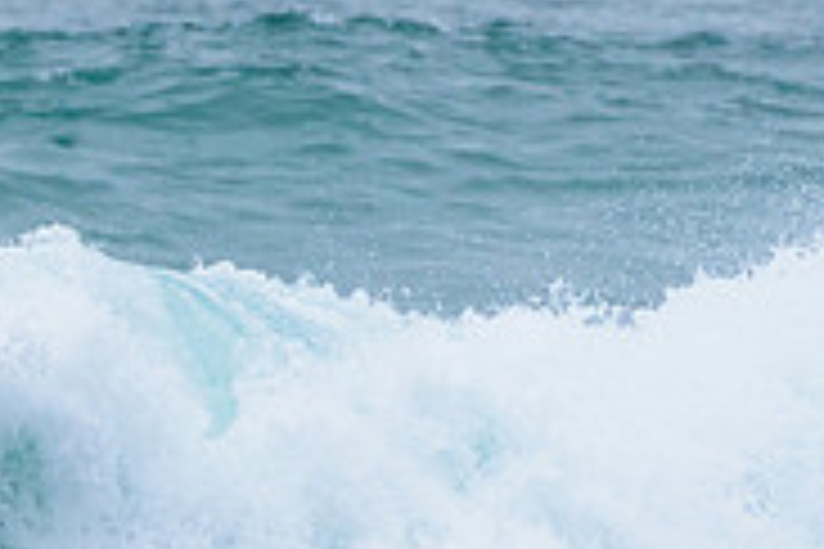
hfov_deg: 1.1
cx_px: -369
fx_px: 44332
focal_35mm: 1937
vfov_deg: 0.7
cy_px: 550
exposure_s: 1/2000
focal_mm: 500
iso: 1400
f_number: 5.6
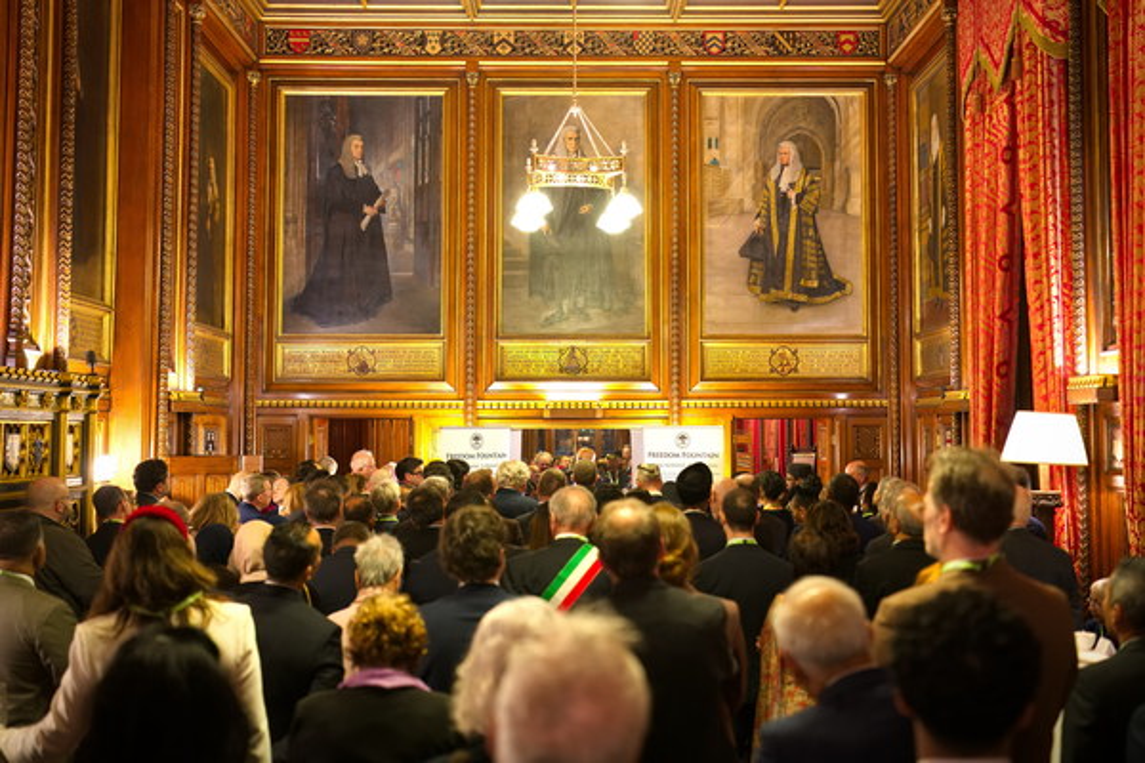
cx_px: 572
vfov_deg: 35.1
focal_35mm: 38
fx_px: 1209
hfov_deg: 50.7
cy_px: 382
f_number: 2.2
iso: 1250
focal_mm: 38
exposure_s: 1/40
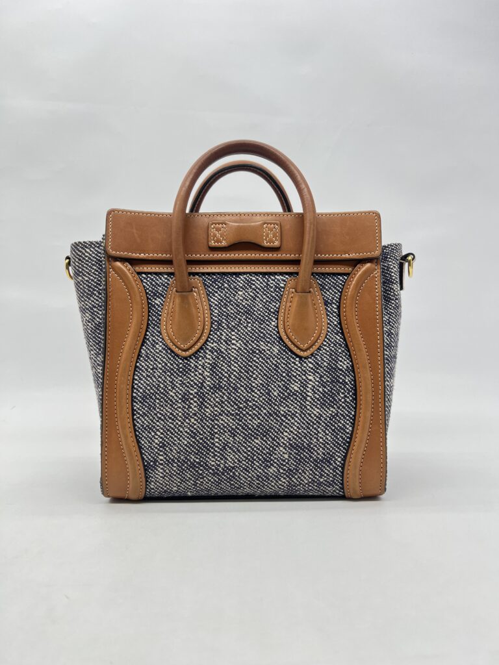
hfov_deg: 53.1
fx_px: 500
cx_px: 250
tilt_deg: -3.2
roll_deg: -0.4
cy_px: 332
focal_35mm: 26
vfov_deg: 67.3
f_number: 1.5
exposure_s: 1/100
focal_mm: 5.7
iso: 40
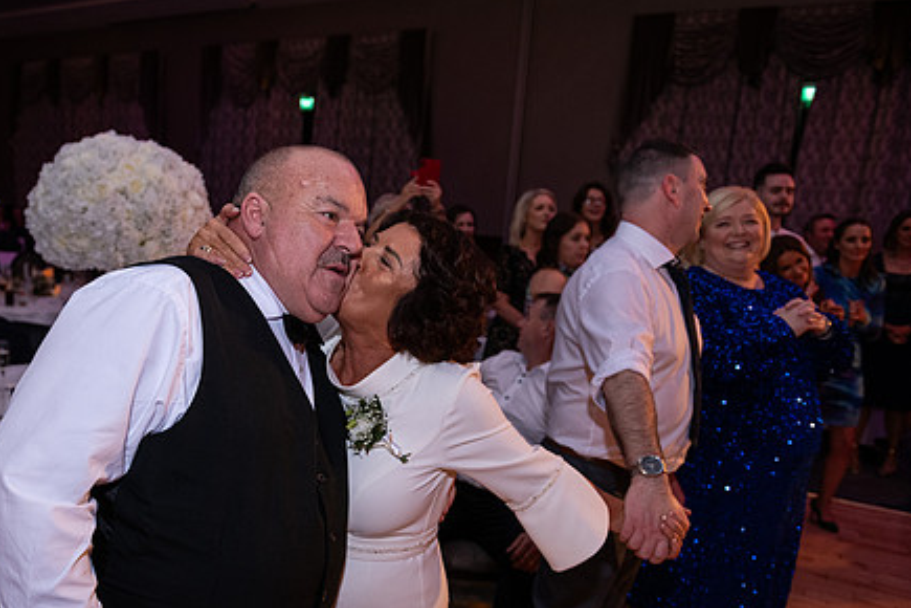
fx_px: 810
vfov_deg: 40.7
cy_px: 397
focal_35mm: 32
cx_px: 310
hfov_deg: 57.5
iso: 800
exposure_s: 1/160
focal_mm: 24
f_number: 3.5
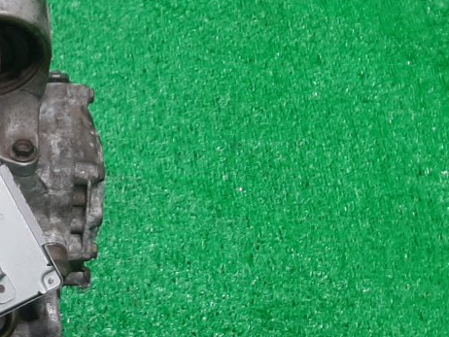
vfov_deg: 18.2
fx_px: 1051
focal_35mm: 81
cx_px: -226
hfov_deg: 20.6
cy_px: 226
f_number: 1.7
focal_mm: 3.93
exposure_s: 1/50
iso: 97
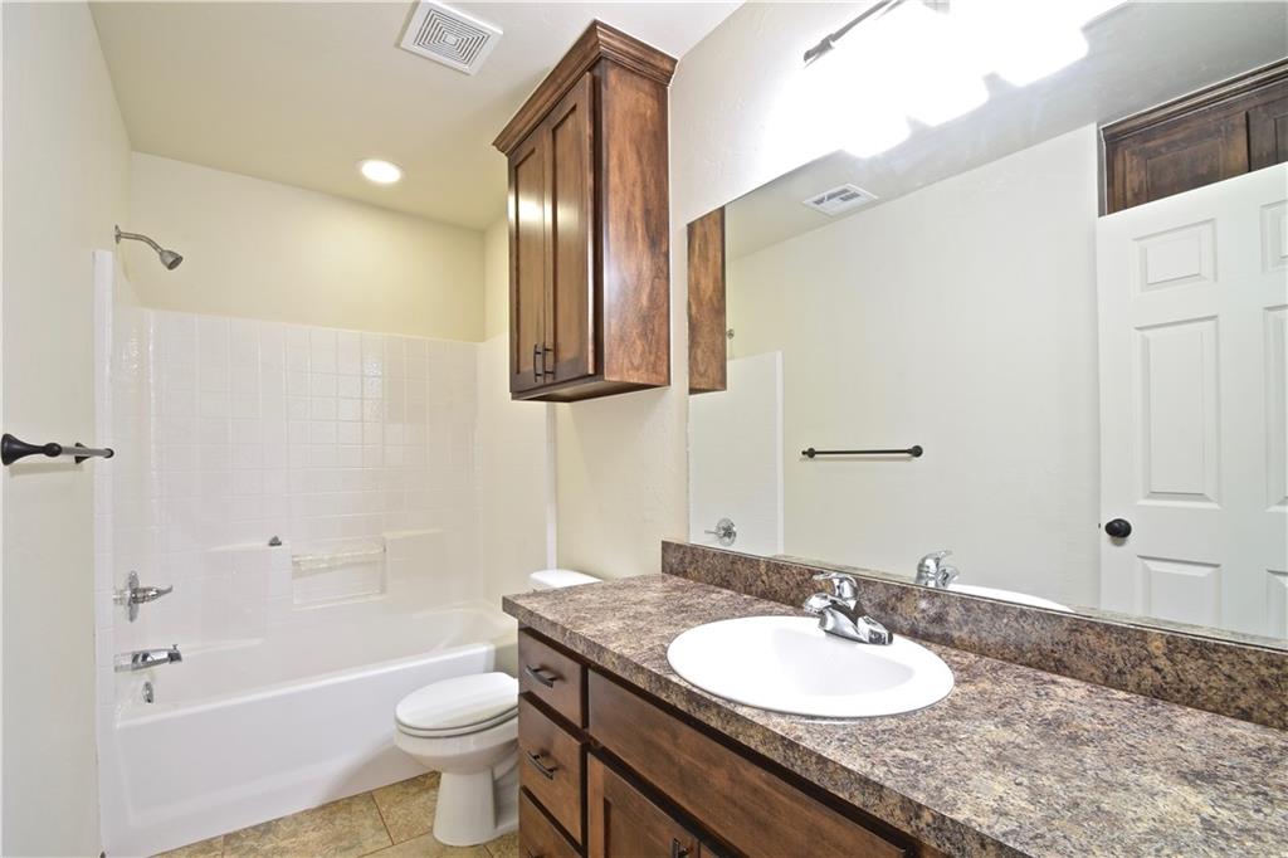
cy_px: 429
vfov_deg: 77.3
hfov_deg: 100.4
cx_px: 644
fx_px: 536
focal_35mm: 15
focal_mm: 10
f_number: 22
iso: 100
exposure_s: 4
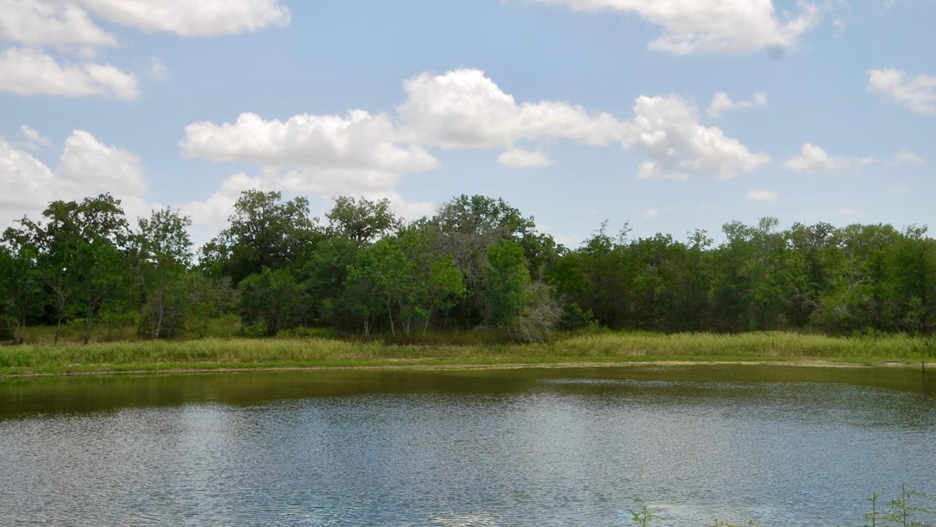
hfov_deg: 46.4
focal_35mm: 44
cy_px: 217
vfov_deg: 27.1
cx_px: 474
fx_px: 1092
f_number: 10
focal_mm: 20
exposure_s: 1/200
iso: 100
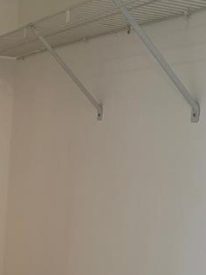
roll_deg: -3.0
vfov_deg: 32.4
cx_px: -12
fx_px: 461
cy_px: 215
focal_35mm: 58
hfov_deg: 23.8
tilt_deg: -11.7
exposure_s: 1/60
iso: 250
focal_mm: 6.86
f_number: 1.78
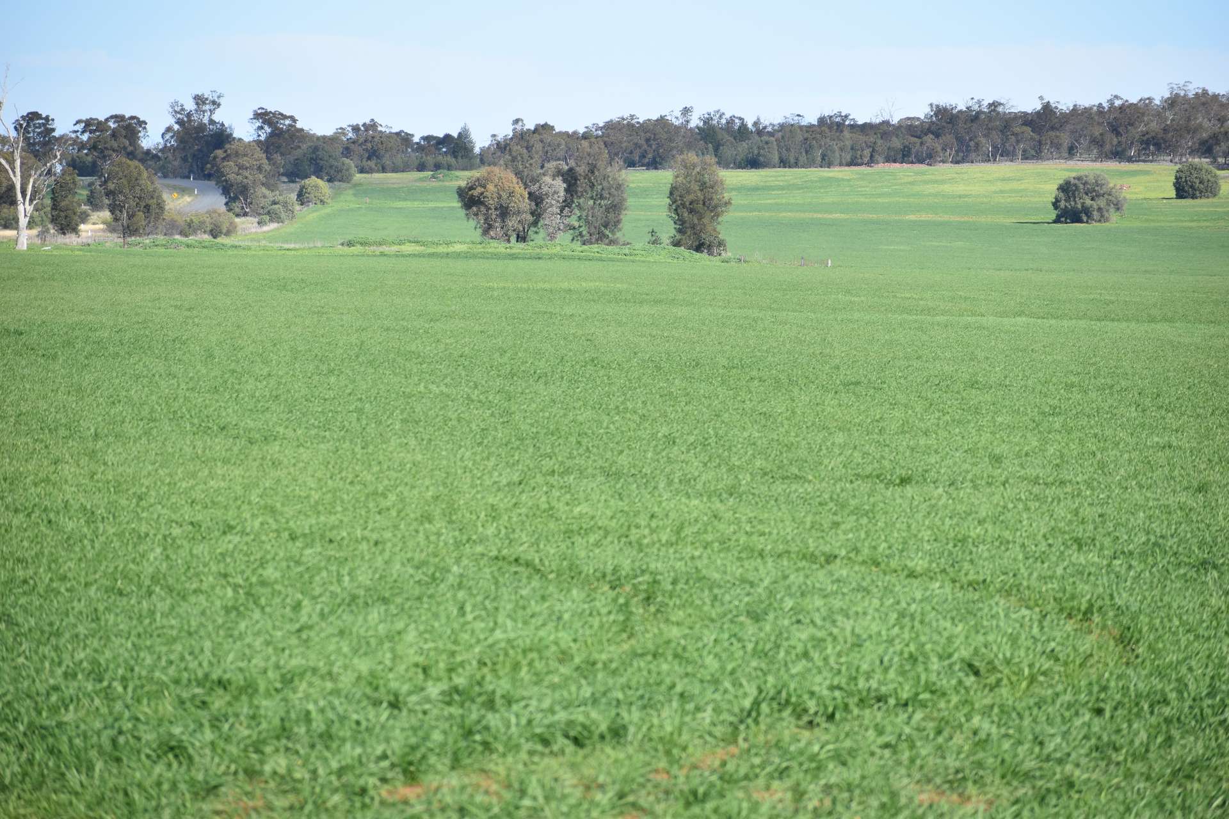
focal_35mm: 255
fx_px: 8705
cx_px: 614
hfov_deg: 8.1
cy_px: 410
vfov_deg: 5.4
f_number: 6.3
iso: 200
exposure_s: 1/640
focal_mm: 170
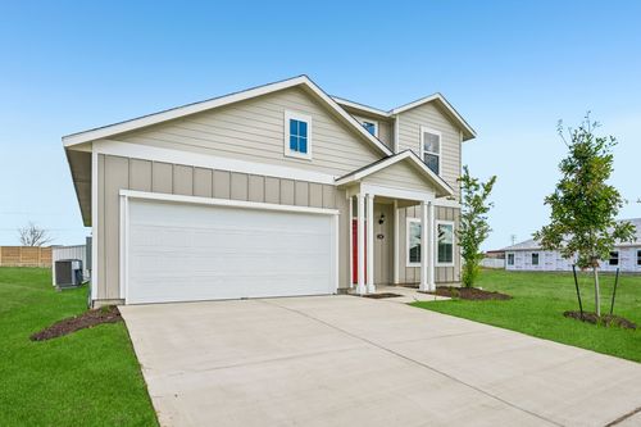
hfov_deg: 85.4
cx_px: 320
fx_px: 347
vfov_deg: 63.2
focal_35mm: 20
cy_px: 214
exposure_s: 1/400
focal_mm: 19.5
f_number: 8
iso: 100
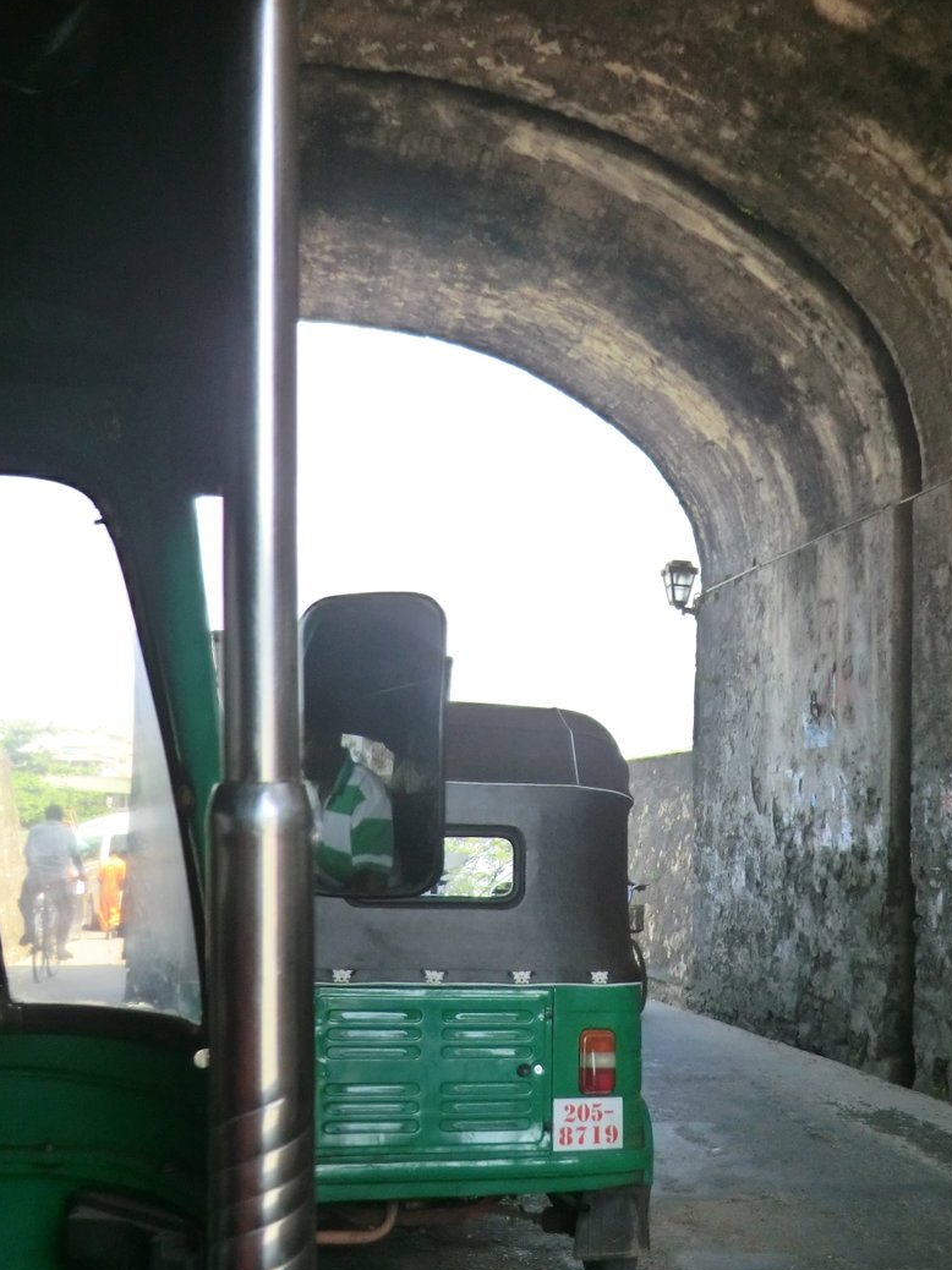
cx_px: 615
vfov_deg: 50.1
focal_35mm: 37
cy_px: 630
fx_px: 1357
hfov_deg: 38.3
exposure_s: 1/160
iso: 80
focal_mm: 4.3
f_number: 3.2
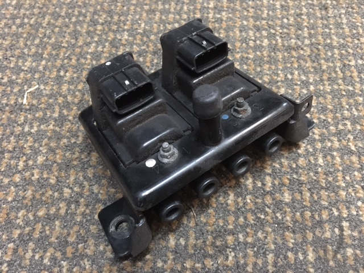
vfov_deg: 48.2
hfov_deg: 61.7
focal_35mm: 29
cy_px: 136
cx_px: 182
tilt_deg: -62.9
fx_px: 305
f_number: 2.2
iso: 640
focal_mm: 4.15
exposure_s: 1/17
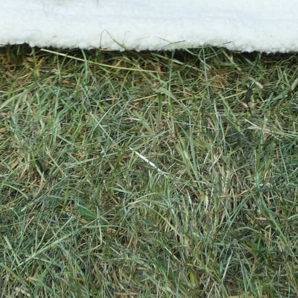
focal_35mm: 215
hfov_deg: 7.8
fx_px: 2094
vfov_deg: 6.8
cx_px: 593
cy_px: -792
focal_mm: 32
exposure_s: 1/250
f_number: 2.8
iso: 400
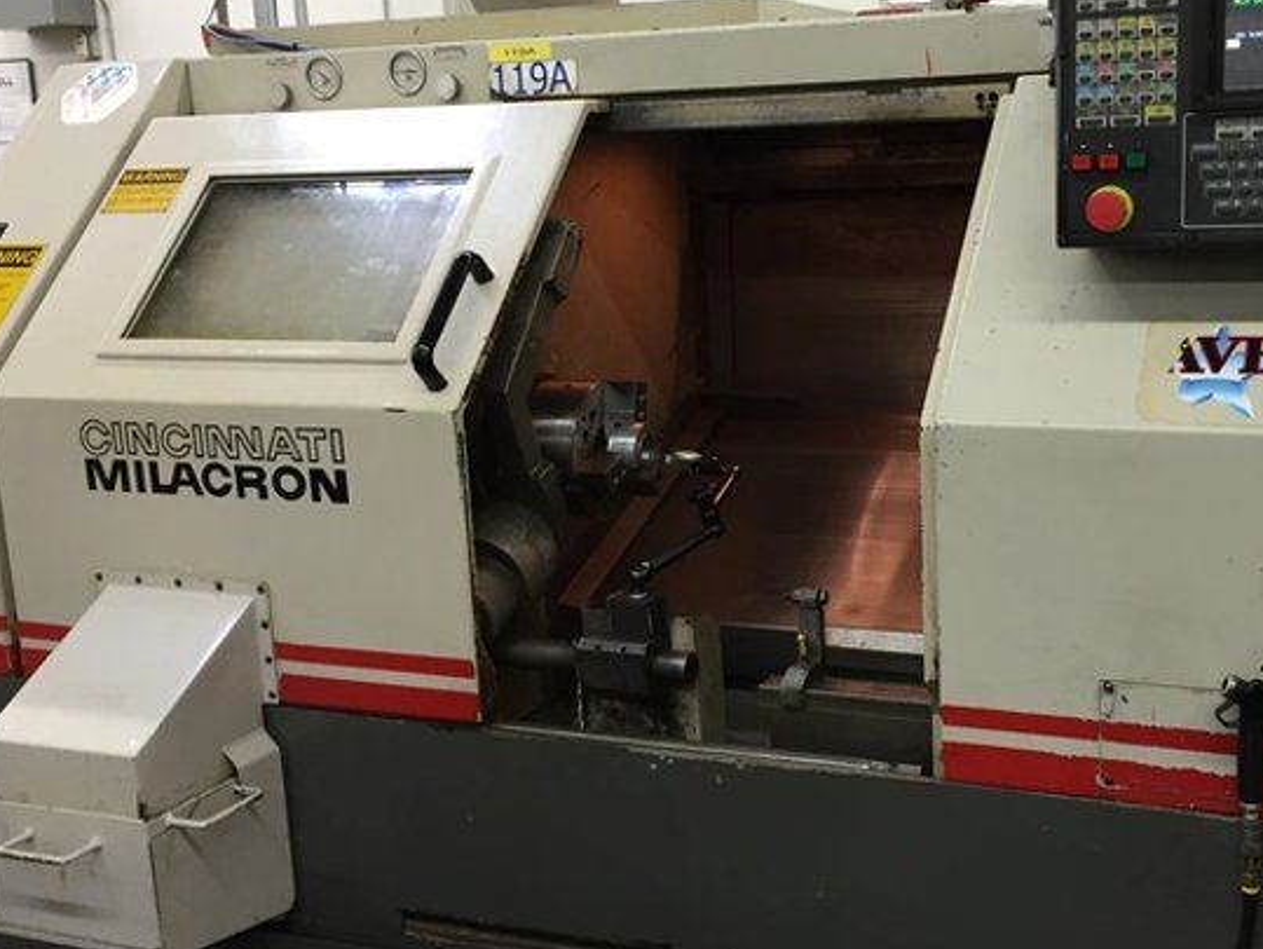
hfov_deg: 43.4
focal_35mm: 43
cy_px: 490
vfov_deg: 33.6
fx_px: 1570
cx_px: 812
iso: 100
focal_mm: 4.15
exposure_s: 1/30
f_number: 2.2
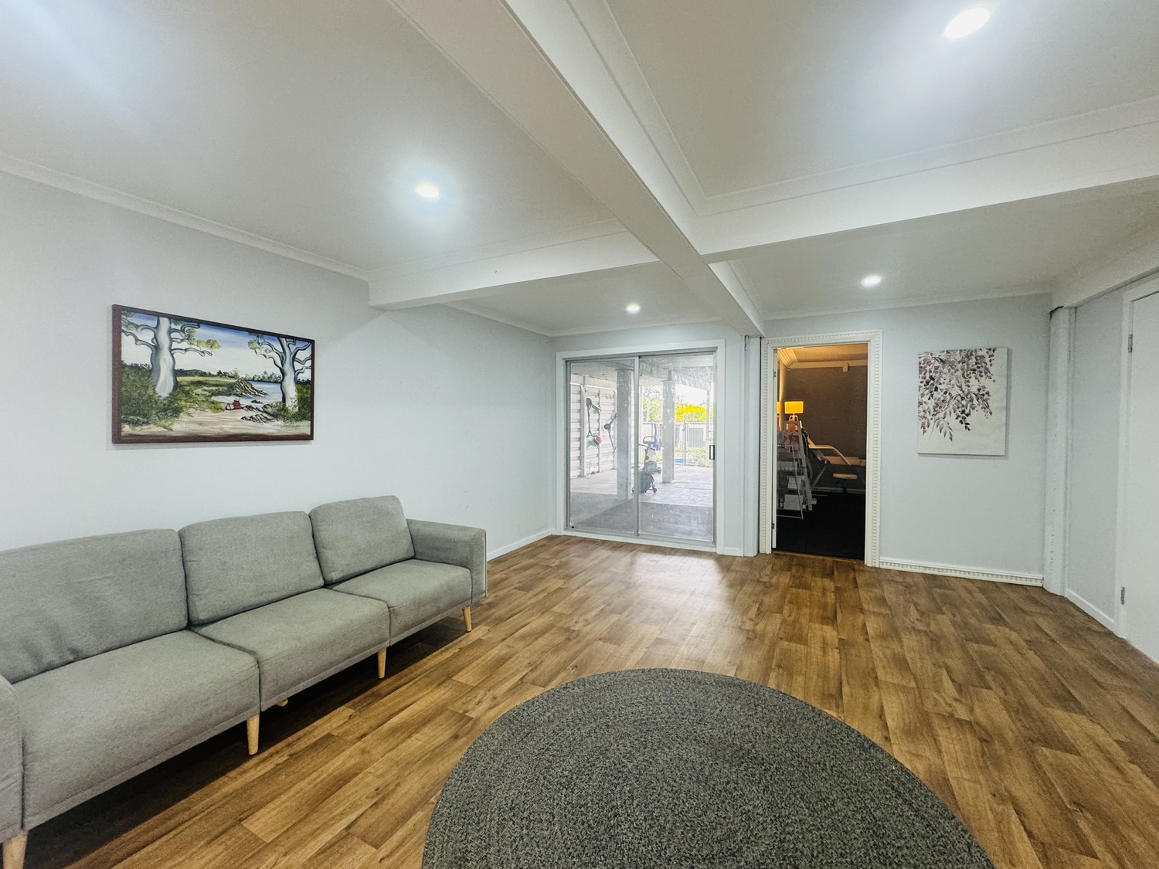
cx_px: 580
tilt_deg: -1.8
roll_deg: +1.1
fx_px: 469
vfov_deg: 85.7
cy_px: 434
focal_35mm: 14
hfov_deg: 102.1
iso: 200
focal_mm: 2.22
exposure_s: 1/100
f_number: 2.2
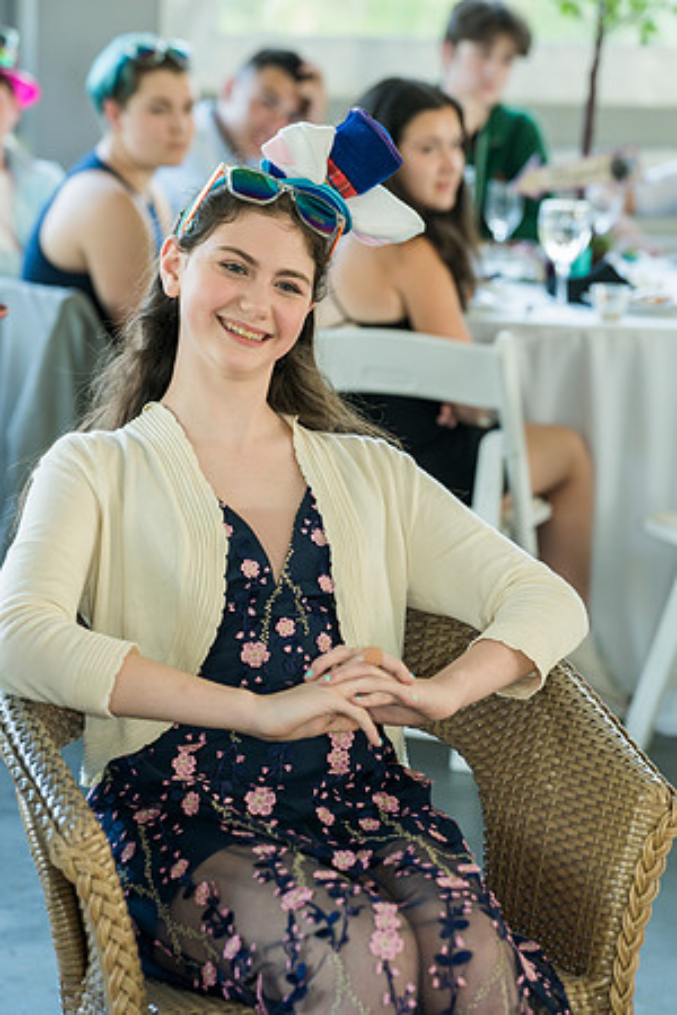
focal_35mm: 112
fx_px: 3159
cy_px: 508
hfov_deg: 12.2
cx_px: 338
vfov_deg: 18.3
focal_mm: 112
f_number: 4.5
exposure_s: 1/200
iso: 800
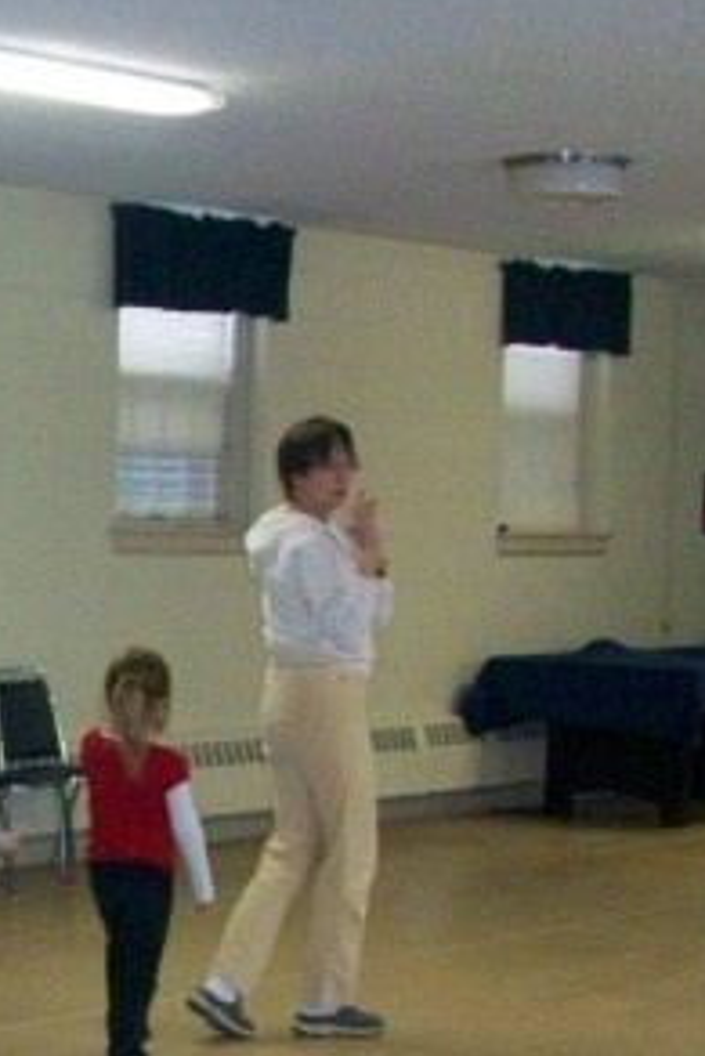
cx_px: -358
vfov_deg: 21.7
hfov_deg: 13.8
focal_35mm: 93
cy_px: 828
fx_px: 2728
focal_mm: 5.7
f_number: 2.8
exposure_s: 1/60
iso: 320
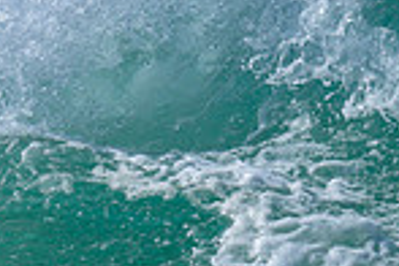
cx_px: -404
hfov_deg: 0.6
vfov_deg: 0.4
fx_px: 37946
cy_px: 198
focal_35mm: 3424
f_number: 6.3
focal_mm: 800
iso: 250
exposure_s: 1/2000
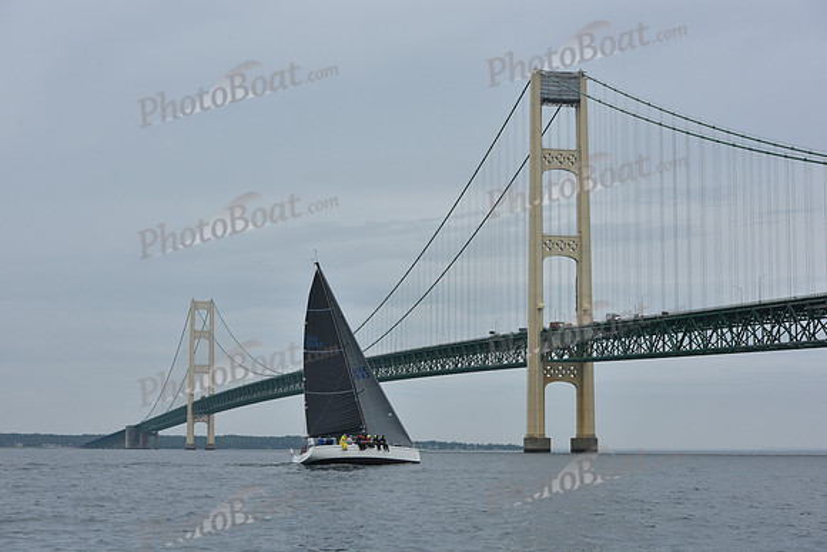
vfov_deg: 19.5
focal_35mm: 70
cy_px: 276
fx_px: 1608
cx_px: 414
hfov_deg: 28.8
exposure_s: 1/800
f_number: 9
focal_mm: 70
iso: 250
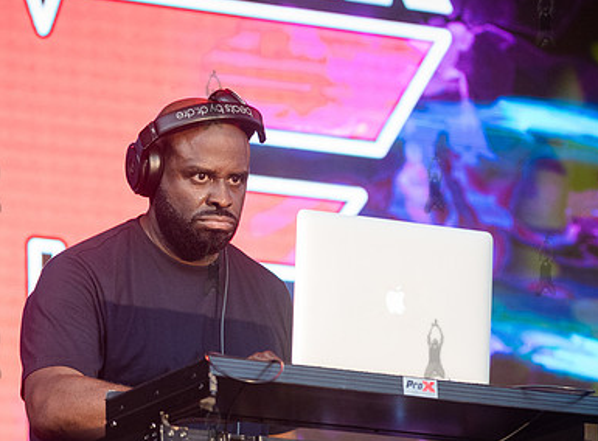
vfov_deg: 5.7
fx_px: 4414
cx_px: 165
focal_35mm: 257
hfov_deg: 7.7
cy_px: 238
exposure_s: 1/400
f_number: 4.5
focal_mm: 145
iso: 2000
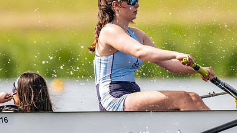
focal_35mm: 1367
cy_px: 47
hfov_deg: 1.6
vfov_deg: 0.9
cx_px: 169
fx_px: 8591
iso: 200
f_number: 4
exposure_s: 1/2500
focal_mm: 600
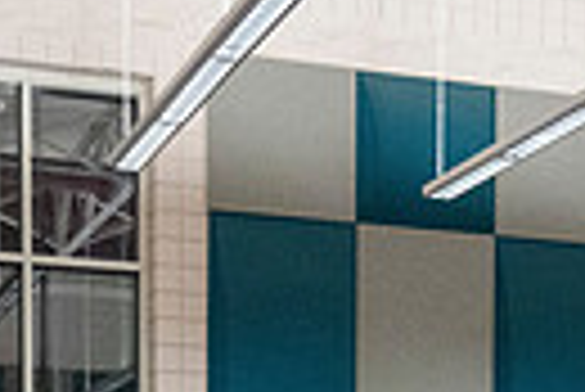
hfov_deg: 19.0
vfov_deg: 11.8
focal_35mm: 107
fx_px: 1741
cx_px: 400
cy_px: 728
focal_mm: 24
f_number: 4
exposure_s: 1/500
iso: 10000
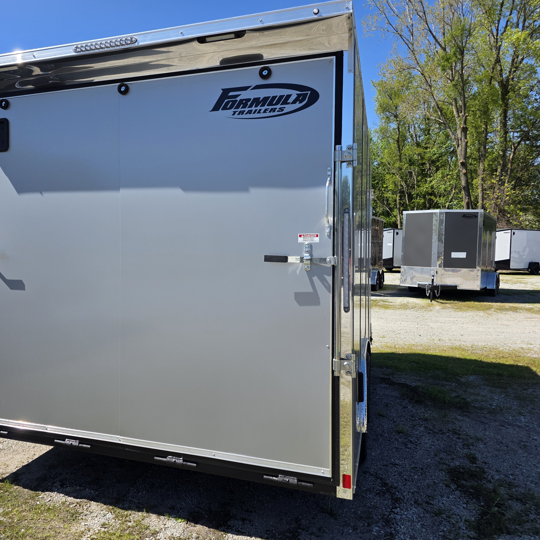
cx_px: 168
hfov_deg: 54.2
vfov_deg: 55.6
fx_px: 512
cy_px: 256
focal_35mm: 29
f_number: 1.7
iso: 80
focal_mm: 6.3
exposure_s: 1/4889
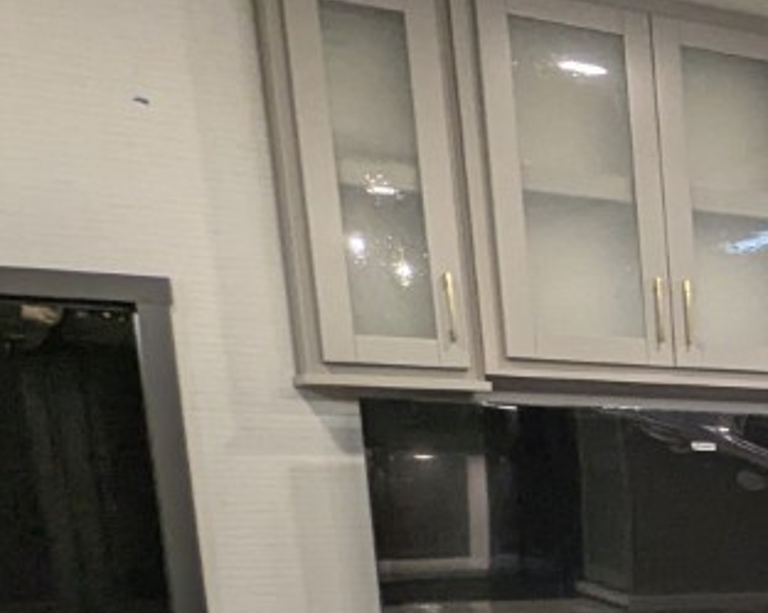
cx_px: 1540
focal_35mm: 70
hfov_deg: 18.2
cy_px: 780
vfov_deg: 20.1
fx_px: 1590
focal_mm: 2.35
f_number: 2.2
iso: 183
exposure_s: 1/76.8
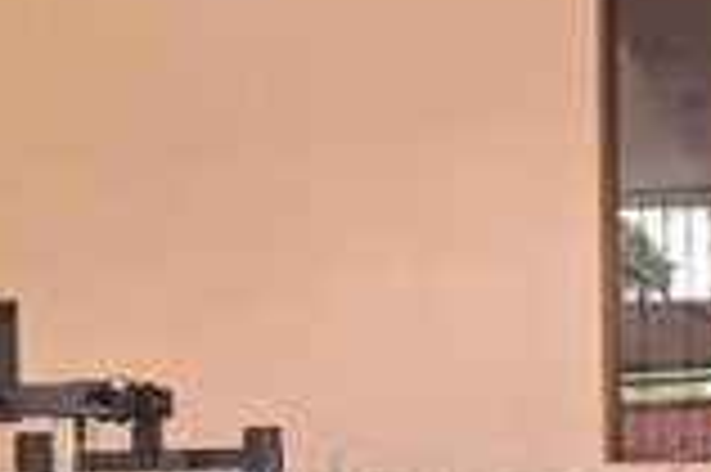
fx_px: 1894
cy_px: 494
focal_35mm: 96
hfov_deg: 21.0
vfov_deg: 14.0
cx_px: 551
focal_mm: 5.54
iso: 100
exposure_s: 1/120
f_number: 1.8
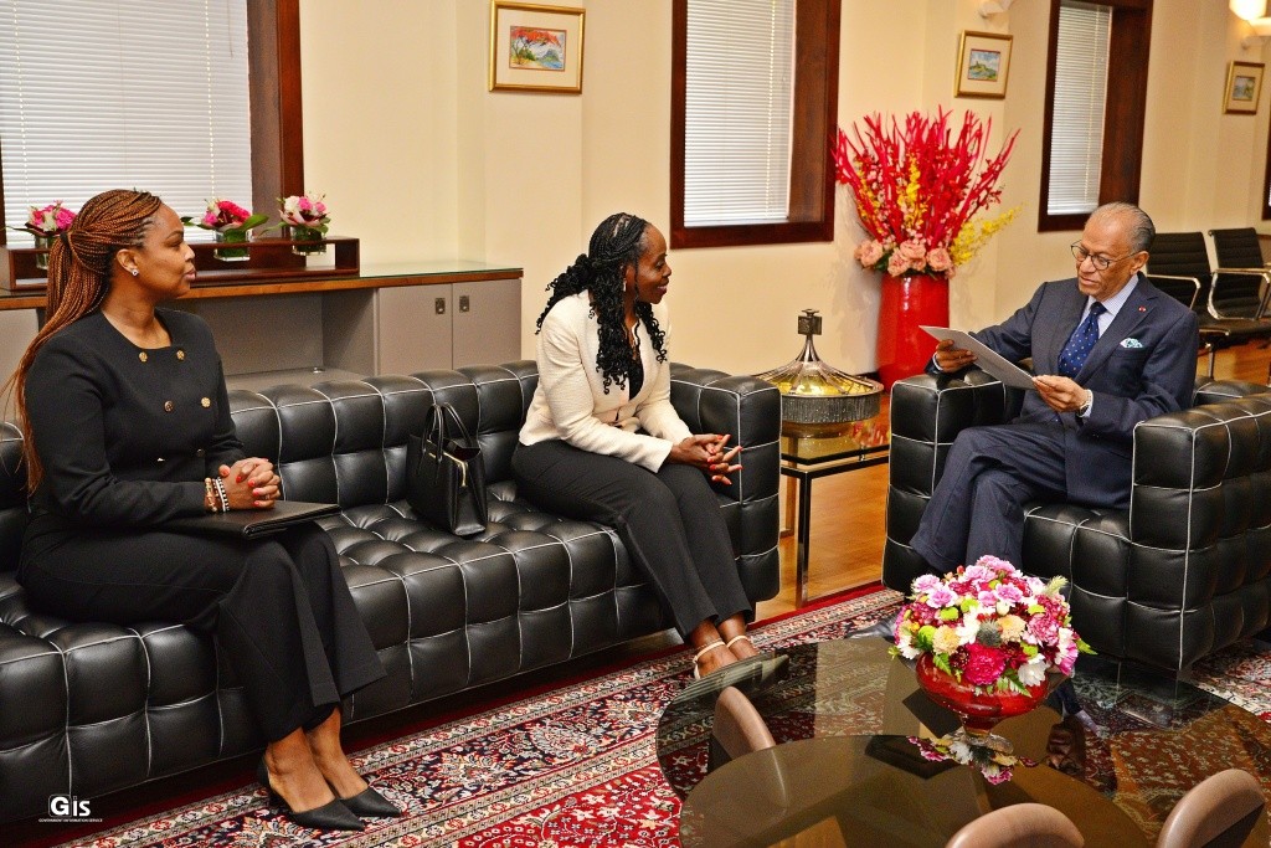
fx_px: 1412
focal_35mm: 40
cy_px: 424
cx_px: 636
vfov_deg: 33.4
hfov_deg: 48.5
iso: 2500
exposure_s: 1/200
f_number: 5
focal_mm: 40
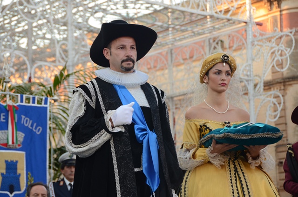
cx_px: 149
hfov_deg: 18.2
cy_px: 98
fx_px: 929
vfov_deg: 12.1
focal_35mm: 112
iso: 500
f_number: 5.6
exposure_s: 1/200
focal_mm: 75
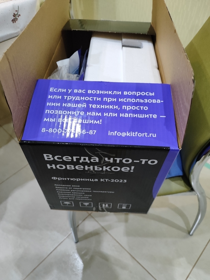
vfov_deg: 71.6
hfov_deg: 56.8
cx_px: 105
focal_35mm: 24
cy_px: 140
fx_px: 194
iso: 1139
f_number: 1.89
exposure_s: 1/50
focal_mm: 5.89
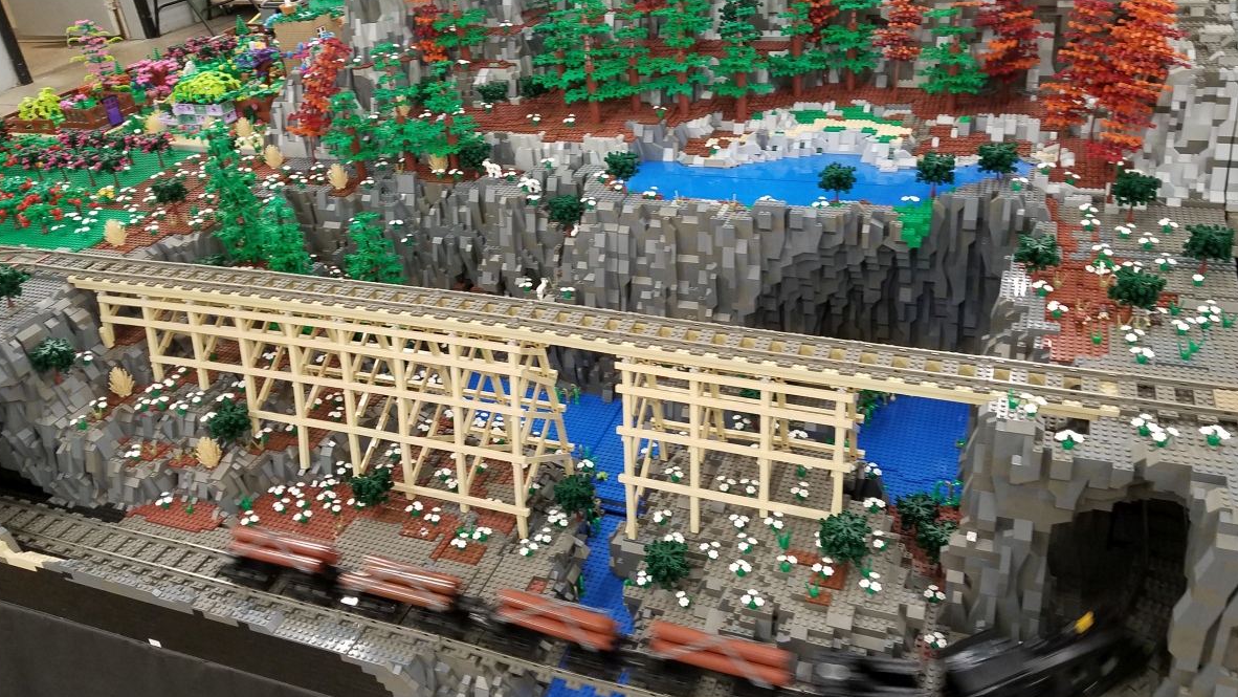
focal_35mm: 29
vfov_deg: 40.0
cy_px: 276
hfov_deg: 66.1
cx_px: 618
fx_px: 952
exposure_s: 1/24
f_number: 1.7
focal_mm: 4.2
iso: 160
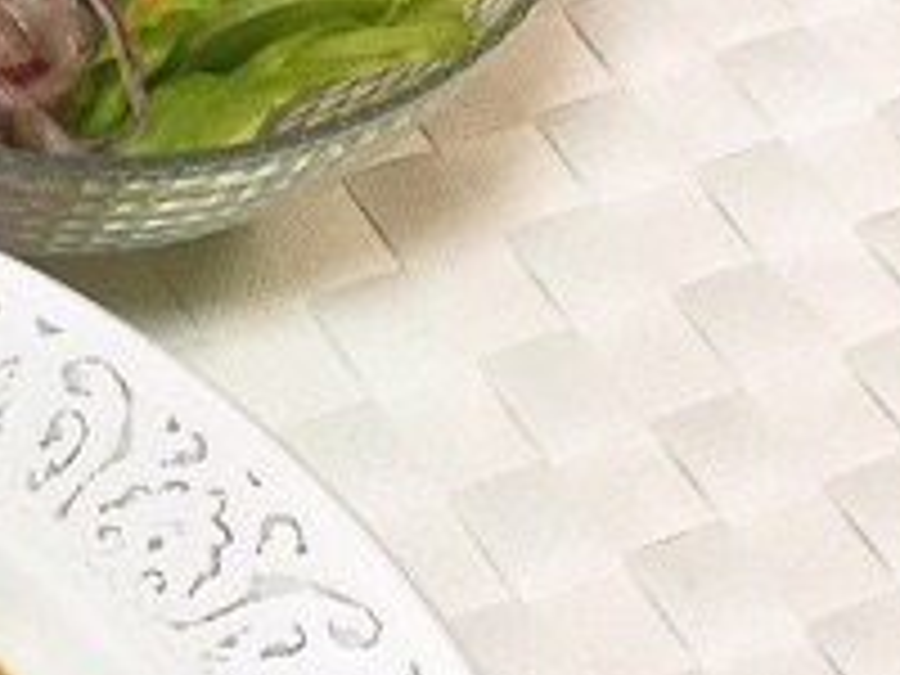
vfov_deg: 14.4
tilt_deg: -62.0
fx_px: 2574
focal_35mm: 99
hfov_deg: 17.7
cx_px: -472
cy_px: 855
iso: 64
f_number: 2.4
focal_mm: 3.3
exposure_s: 1/30
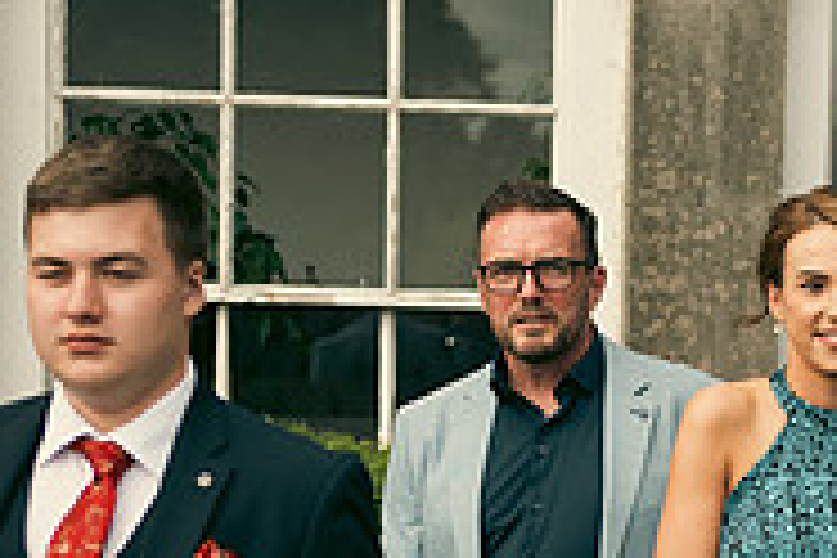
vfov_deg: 8.4
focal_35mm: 162
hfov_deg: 12.5
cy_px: 614
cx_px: 850
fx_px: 3766
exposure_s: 1/800
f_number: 3.5
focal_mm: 52
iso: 100
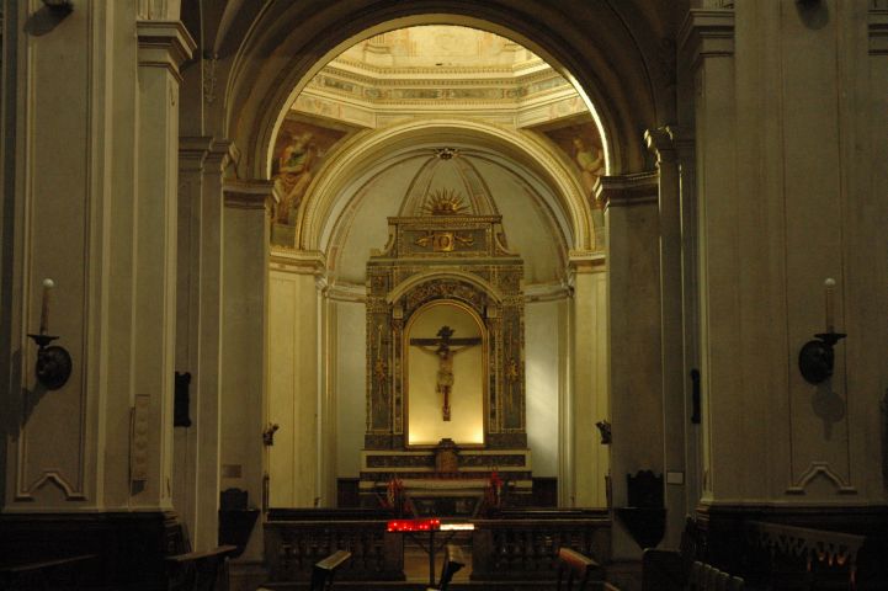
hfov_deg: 30.5
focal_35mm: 66
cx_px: 444
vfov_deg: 20.6
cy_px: 296
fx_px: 1627
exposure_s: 1/25
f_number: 4.5
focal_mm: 44
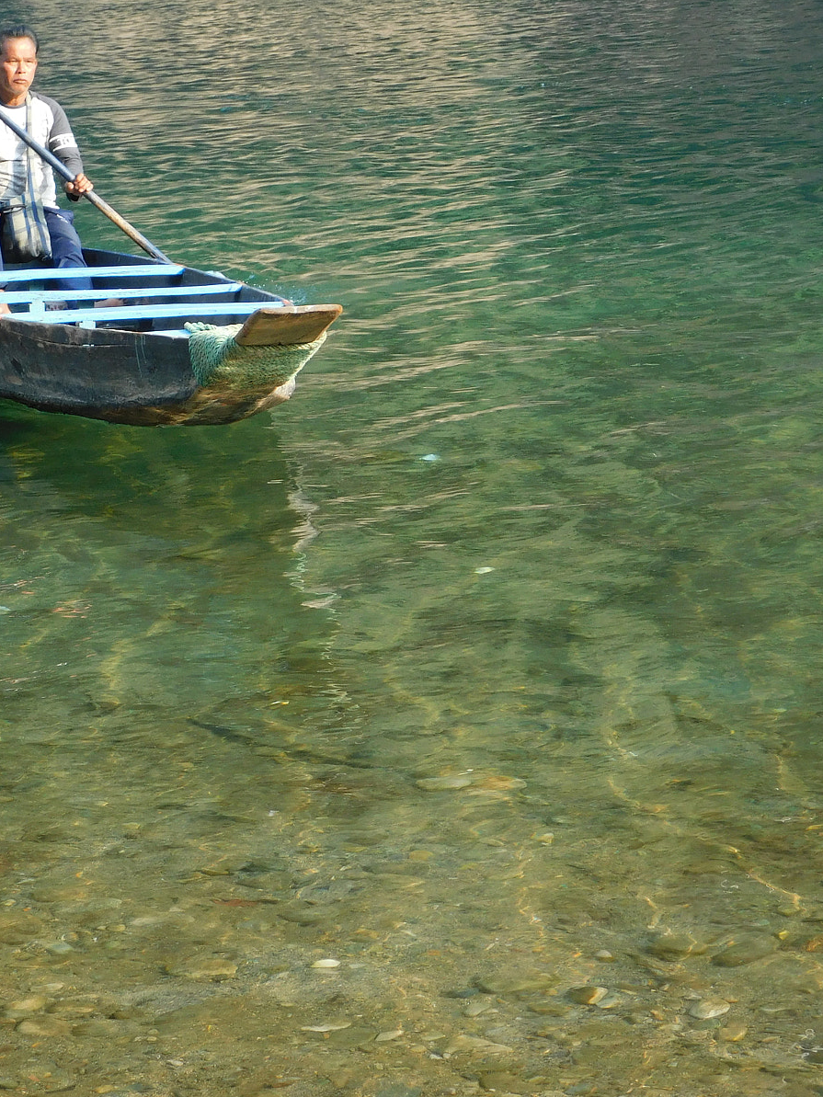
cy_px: 548
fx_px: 3867
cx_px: 230
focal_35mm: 122
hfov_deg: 12.1
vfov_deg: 16.1
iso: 125
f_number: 4.5
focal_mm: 16.1
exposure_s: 1/125
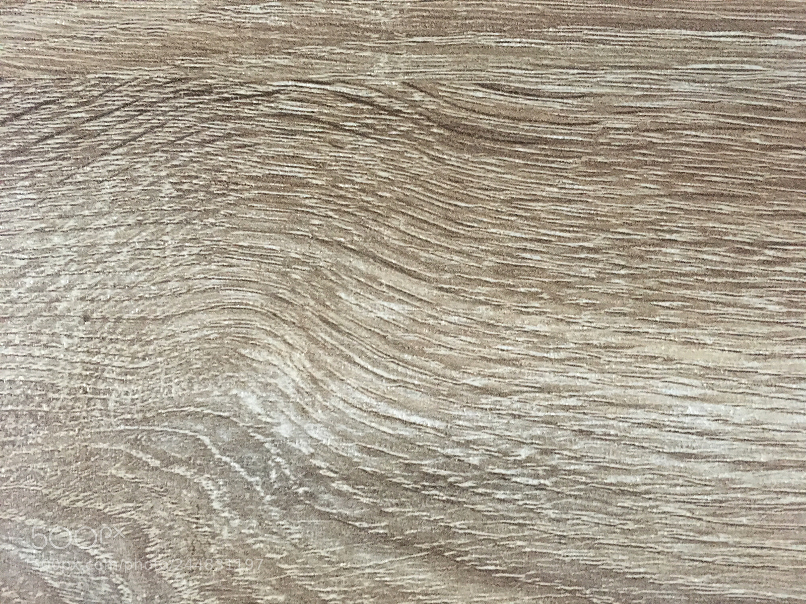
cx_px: 403
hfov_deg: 61.7
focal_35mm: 29
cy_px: 302
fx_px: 675
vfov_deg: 48.2
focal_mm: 4.15
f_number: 2.2
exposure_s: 1/17
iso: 400
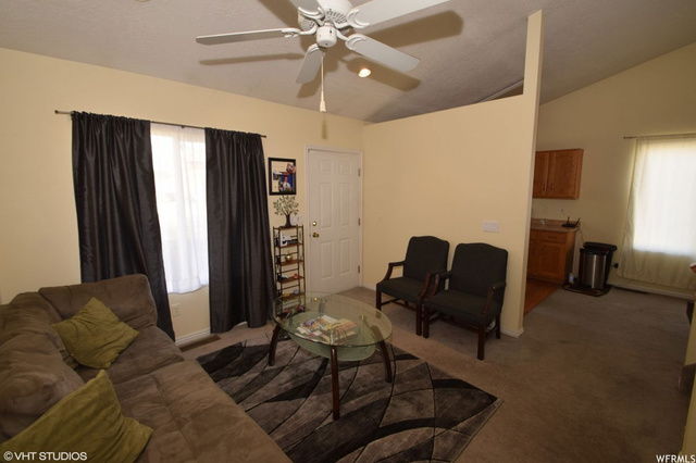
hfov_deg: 100.4
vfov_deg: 77.3
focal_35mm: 15
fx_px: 290
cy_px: 232
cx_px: 348
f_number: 8
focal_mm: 10
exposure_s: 1/25
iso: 200
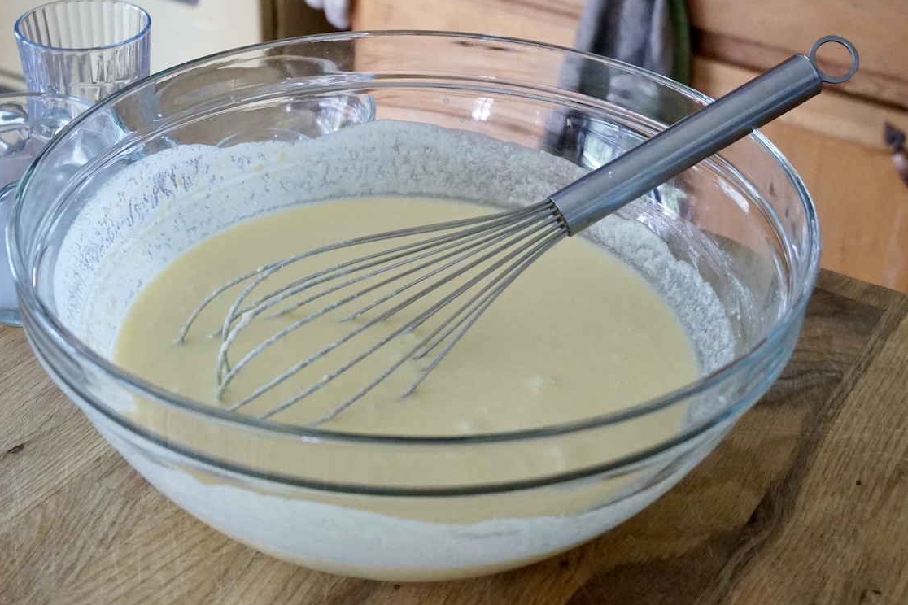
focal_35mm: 40
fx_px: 998
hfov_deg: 48.8
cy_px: 260
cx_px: 394
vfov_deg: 33.7
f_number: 4
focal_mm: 23
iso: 3200
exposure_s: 1/160
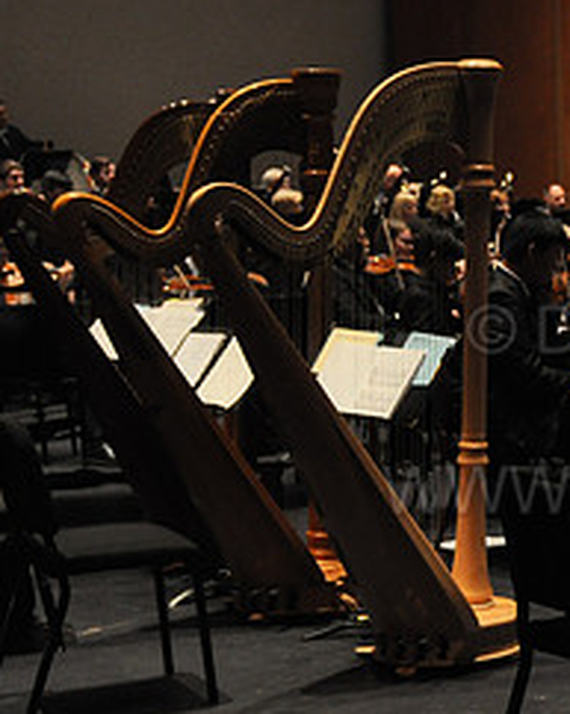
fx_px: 1711
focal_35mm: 81
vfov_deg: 23.5
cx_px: 783
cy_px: 438
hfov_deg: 17.5
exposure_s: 1/250
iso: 1600
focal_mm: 24
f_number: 2.8
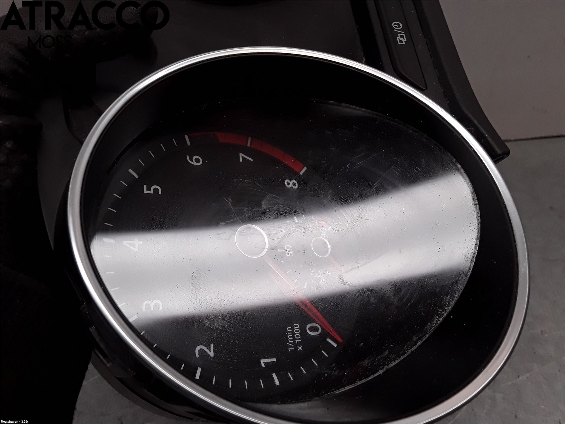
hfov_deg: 63.4
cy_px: 212
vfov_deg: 49.7
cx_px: 282
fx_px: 457
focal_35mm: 28
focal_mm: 2.91
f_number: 1.9
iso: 100
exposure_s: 1/343
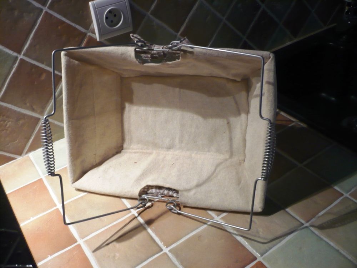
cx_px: 178
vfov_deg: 40.7
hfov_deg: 52.6
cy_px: 134
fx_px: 361
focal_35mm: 35
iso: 200
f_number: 2.8
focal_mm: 5.8
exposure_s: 1/15
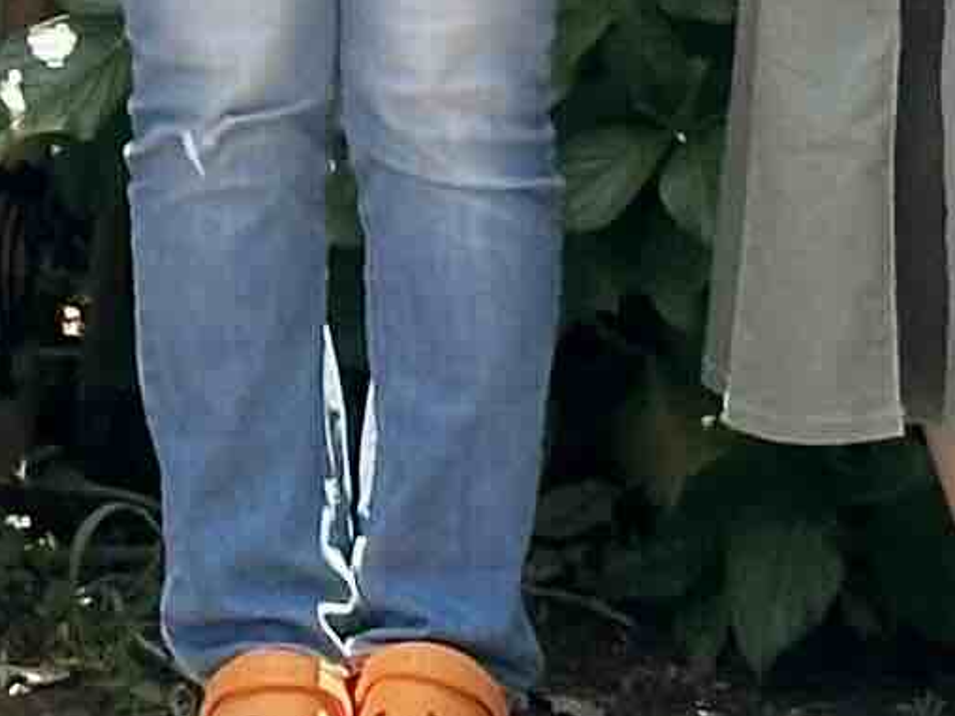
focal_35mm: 381
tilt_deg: -3.4
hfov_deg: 5.1
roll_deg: +0.0
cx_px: -697
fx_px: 10511
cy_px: -472
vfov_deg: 3.9
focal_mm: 6.86
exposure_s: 1/1171
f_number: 1.78
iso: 64
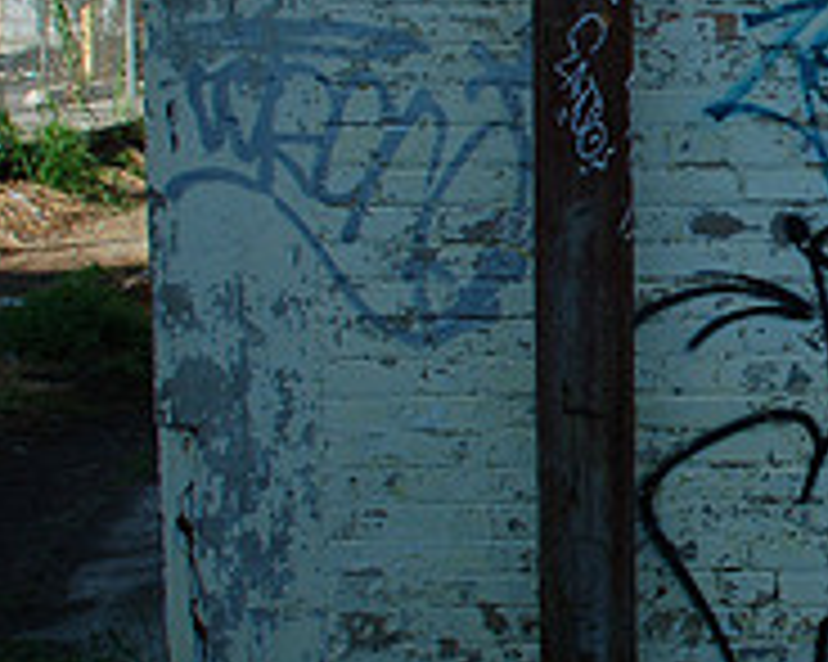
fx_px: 1959
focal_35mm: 80
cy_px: 239
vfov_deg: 19.1
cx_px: 936
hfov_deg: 22.4
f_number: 9
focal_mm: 18
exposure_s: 1/160
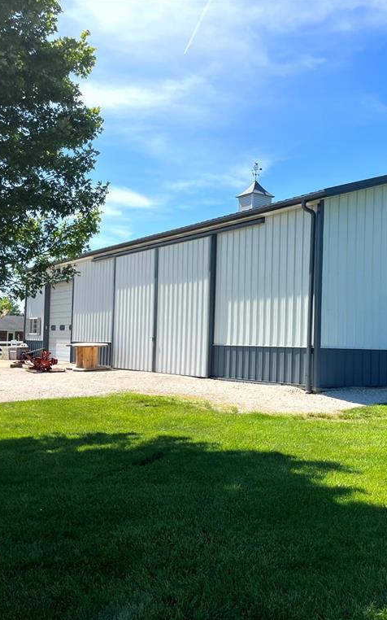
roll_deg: -1.3
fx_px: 625
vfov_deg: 52.8
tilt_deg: +3.0
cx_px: 262
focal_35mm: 37
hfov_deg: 34.1
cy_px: 309
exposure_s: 1/3311
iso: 50
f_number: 1.6
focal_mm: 5.1
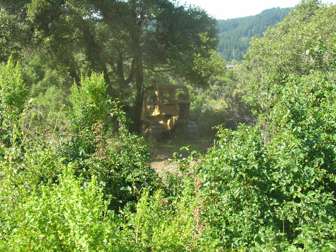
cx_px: 168
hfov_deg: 52.6
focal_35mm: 35
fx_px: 340
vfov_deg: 40.7
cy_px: 126
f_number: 4.5
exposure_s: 1/92.1
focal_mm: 8.9
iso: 50
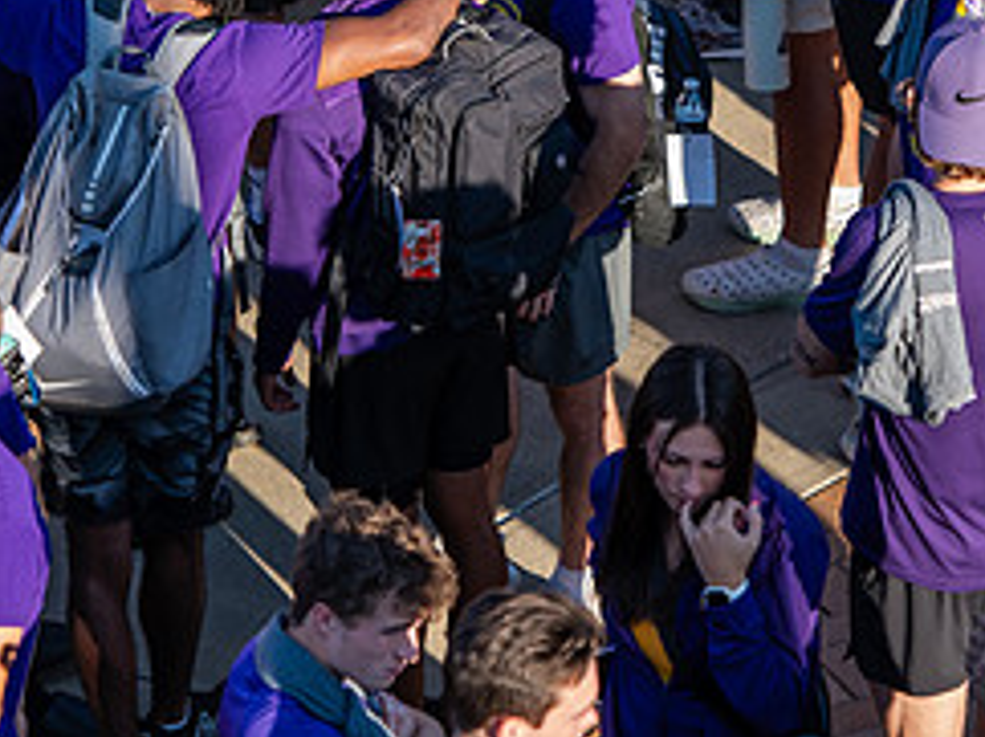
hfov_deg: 6.6
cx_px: 545
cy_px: -47
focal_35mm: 300
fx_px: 8528
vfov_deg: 4.9
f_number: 3.5
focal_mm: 130
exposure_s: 1/800
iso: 250
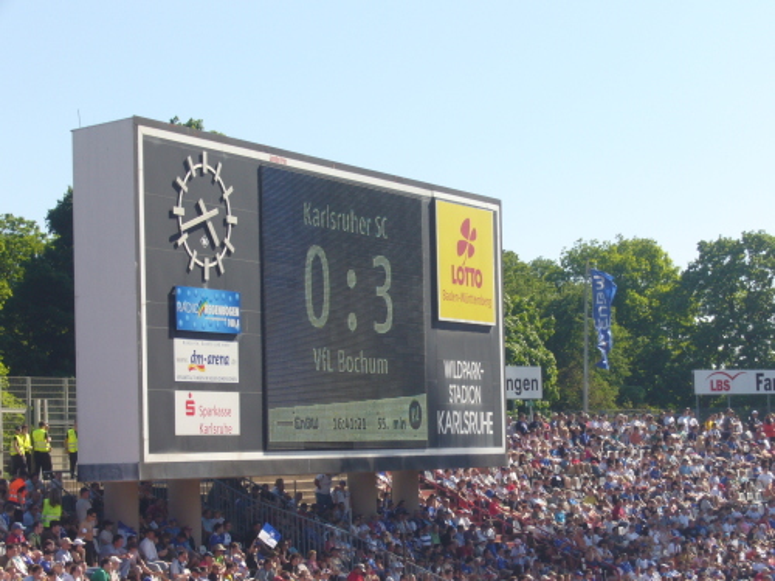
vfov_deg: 14.1
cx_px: 388
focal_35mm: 105
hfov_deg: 18.7
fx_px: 2351
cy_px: 290
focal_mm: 17.4
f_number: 10
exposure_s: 1/80
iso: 80
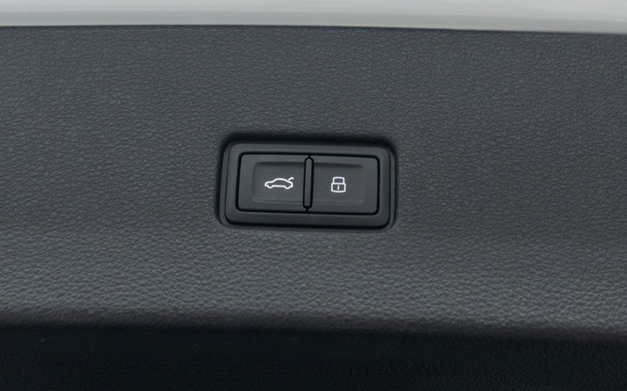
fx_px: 991
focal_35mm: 58
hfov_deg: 35.1
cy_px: 177
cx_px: 312
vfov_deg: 22.3
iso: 500
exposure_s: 1/50
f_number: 3.2
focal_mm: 28
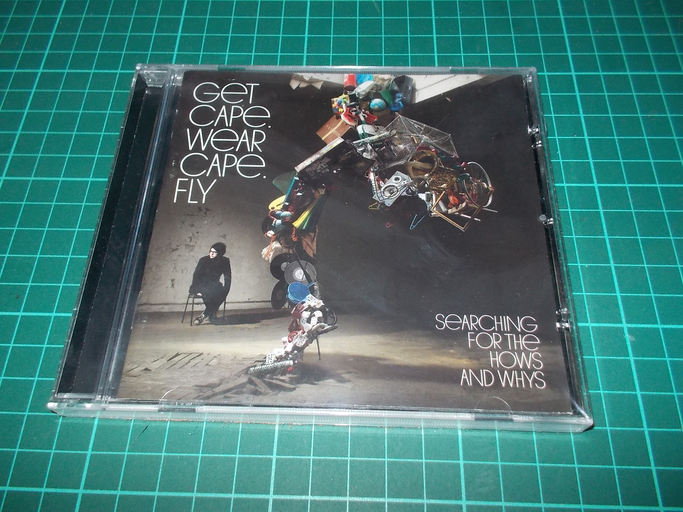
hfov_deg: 61.7
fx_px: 572
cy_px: 256
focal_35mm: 29
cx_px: 342
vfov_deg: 48.2
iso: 200
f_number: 3.3
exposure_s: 1/30
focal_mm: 4.1
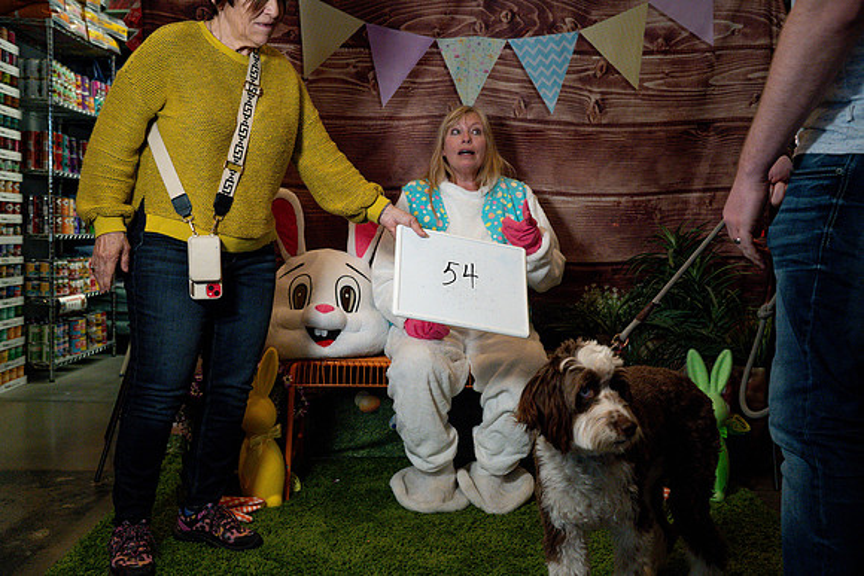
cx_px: 432
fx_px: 840
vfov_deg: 37.9
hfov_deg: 54.4
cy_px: 288
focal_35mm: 35
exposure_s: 1/500
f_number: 4.5
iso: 8000
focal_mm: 35
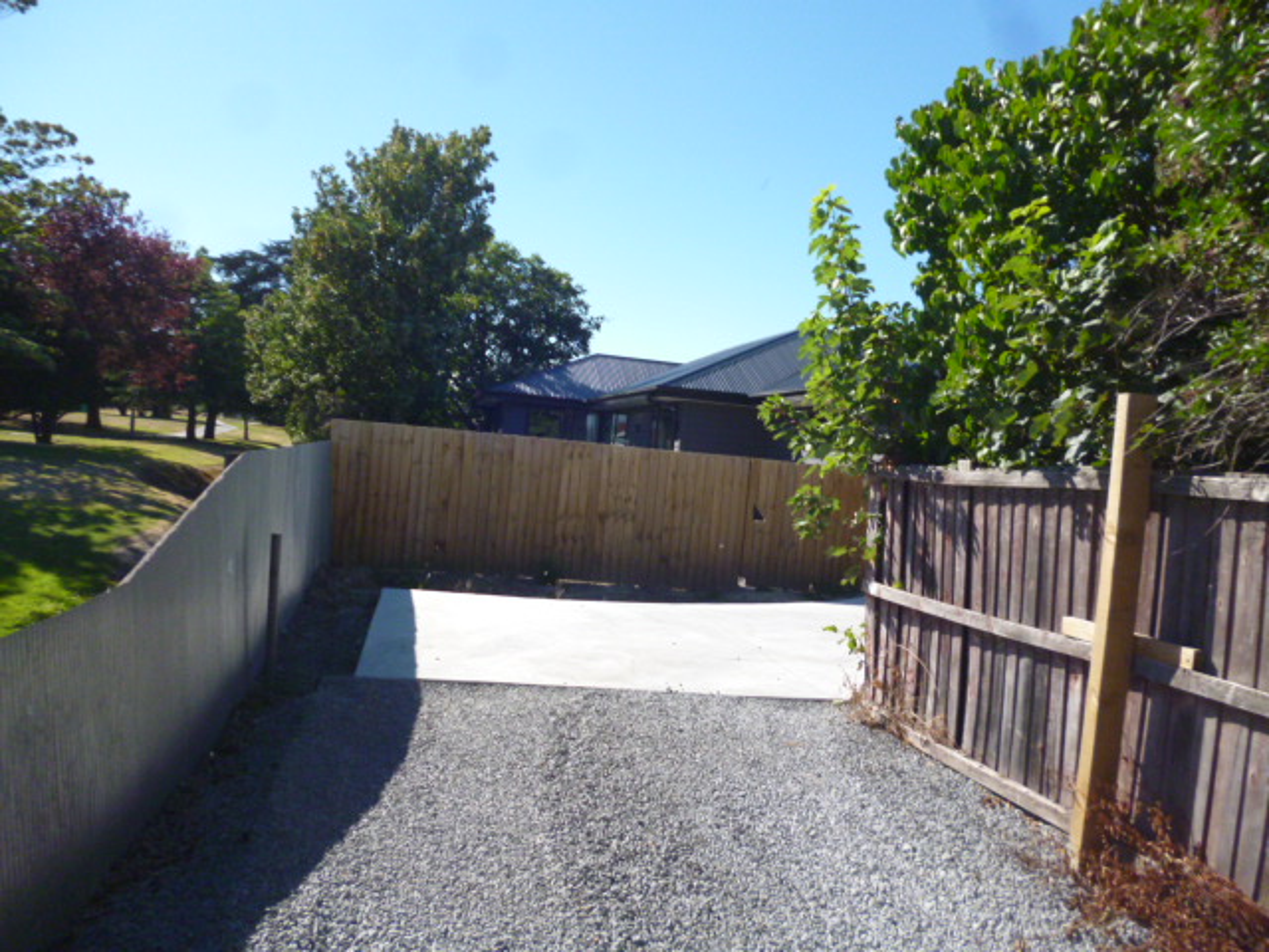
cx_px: 634
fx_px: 1026
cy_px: 476
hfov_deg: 63.4
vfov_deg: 49.7
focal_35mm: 28
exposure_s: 1/250
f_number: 9
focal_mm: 5
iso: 320
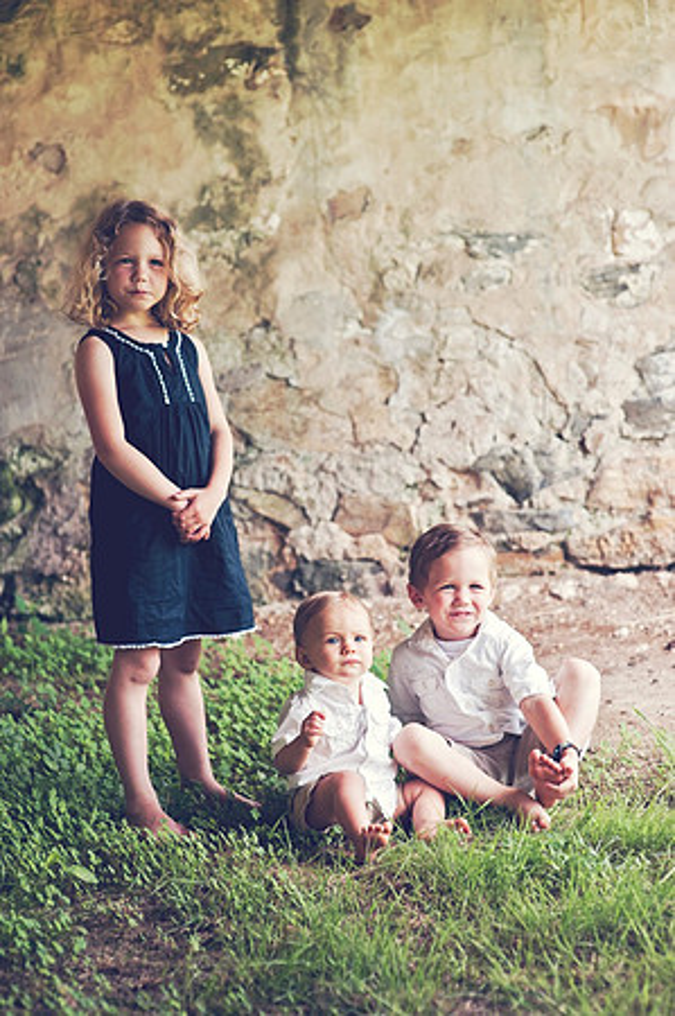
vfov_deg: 23.9
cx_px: 338
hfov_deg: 16.0
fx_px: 2396
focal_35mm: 85
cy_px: 508
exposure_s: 1/400
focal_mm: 85
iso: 500
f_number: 4
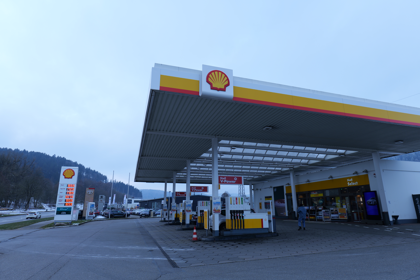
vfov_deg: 61.9
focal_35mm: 20
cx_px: 210
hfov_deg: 84.0
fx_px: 233
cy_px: 140
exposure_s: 1/160
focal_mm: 20
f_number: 5.6
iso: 100
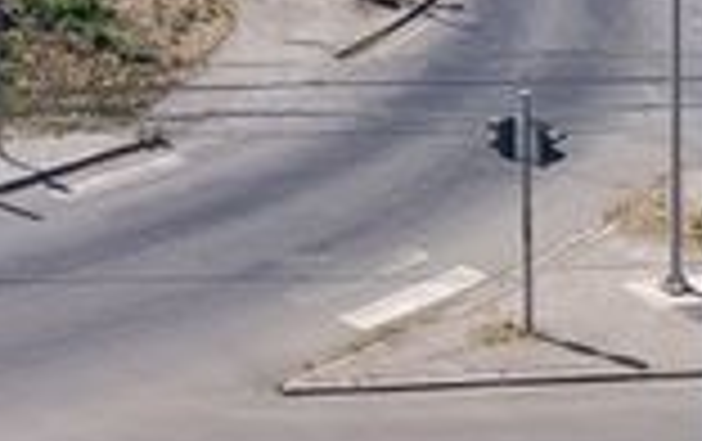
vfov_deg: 11.4
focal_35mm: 100
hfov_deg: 19.5
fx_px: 1916
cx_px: -148
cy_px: -531
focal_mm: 6.14
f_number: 1.6
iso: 50
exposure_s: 1/784
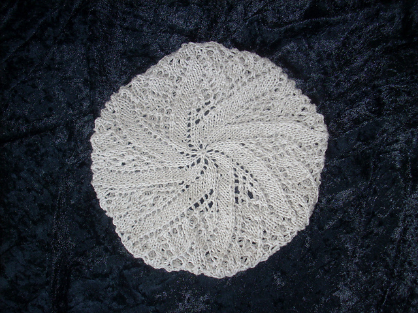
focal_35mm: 37
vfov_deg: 38.7
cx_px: 209
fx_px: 447
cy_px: 156
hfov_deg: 50.1
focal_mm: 6.2
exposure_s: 1/30
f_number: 2.8
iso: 64
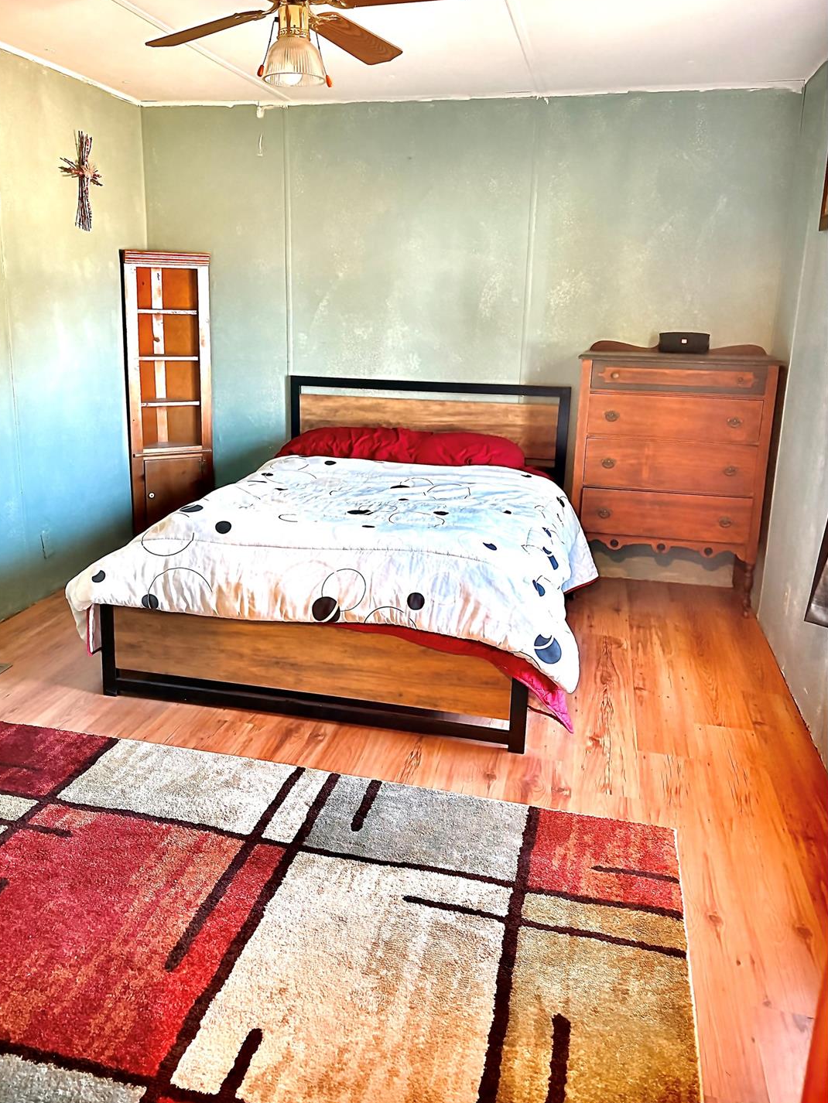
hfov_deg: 49.7
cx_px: 385
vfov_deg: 63.4
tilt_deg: -14.1
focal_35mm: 28
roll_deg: -0.9
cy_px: 521
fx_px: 893
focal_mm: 5.96
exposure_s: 1/60
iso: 400
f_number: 1.6
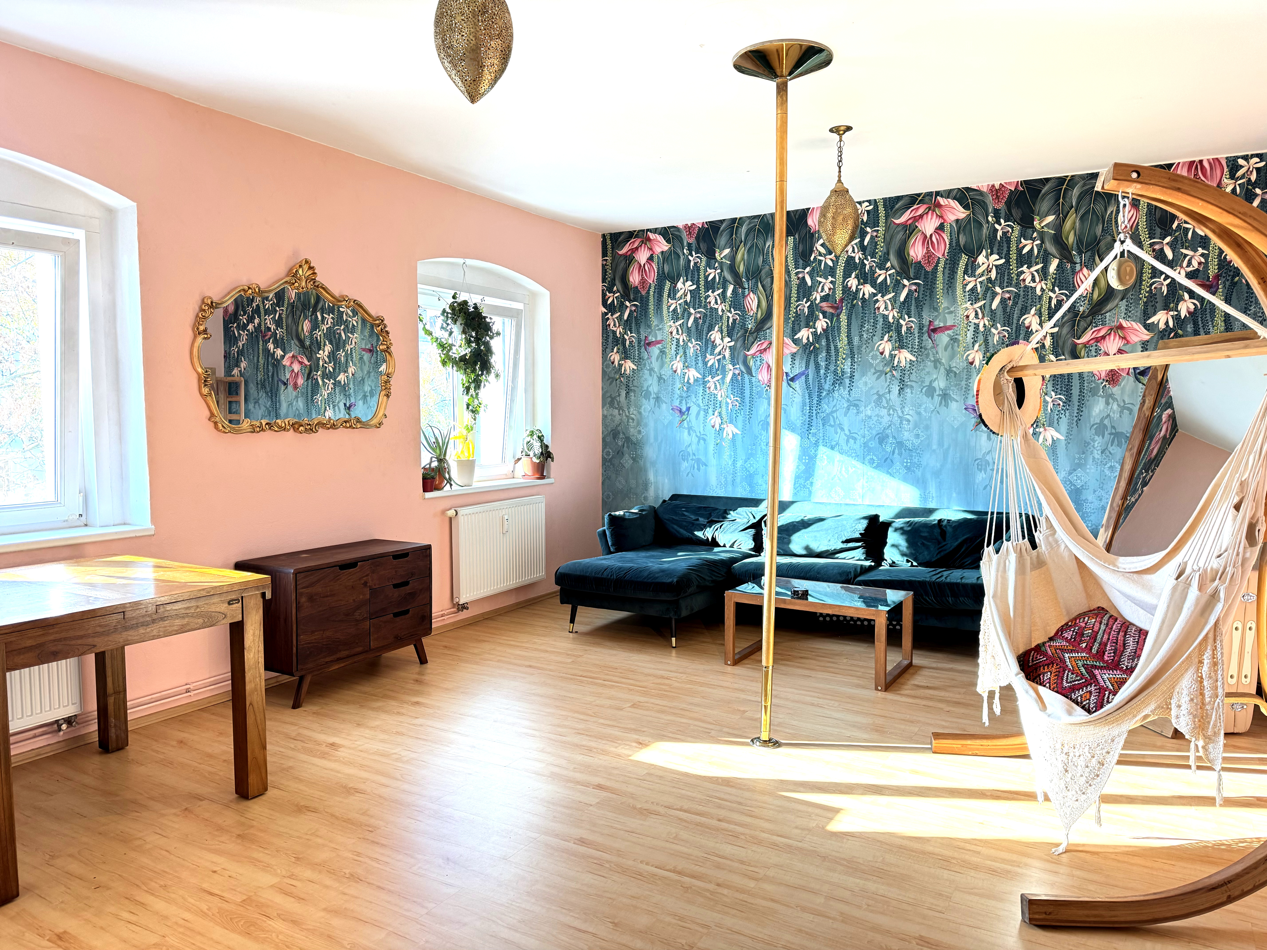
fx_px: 878
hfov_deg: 71.6
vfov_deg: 56.8
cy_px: 475
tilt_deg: -4.2
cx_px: 634
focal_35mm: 24
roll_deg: +0.6
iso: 160
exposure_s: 1/121
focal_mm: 6.76
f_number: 1.78
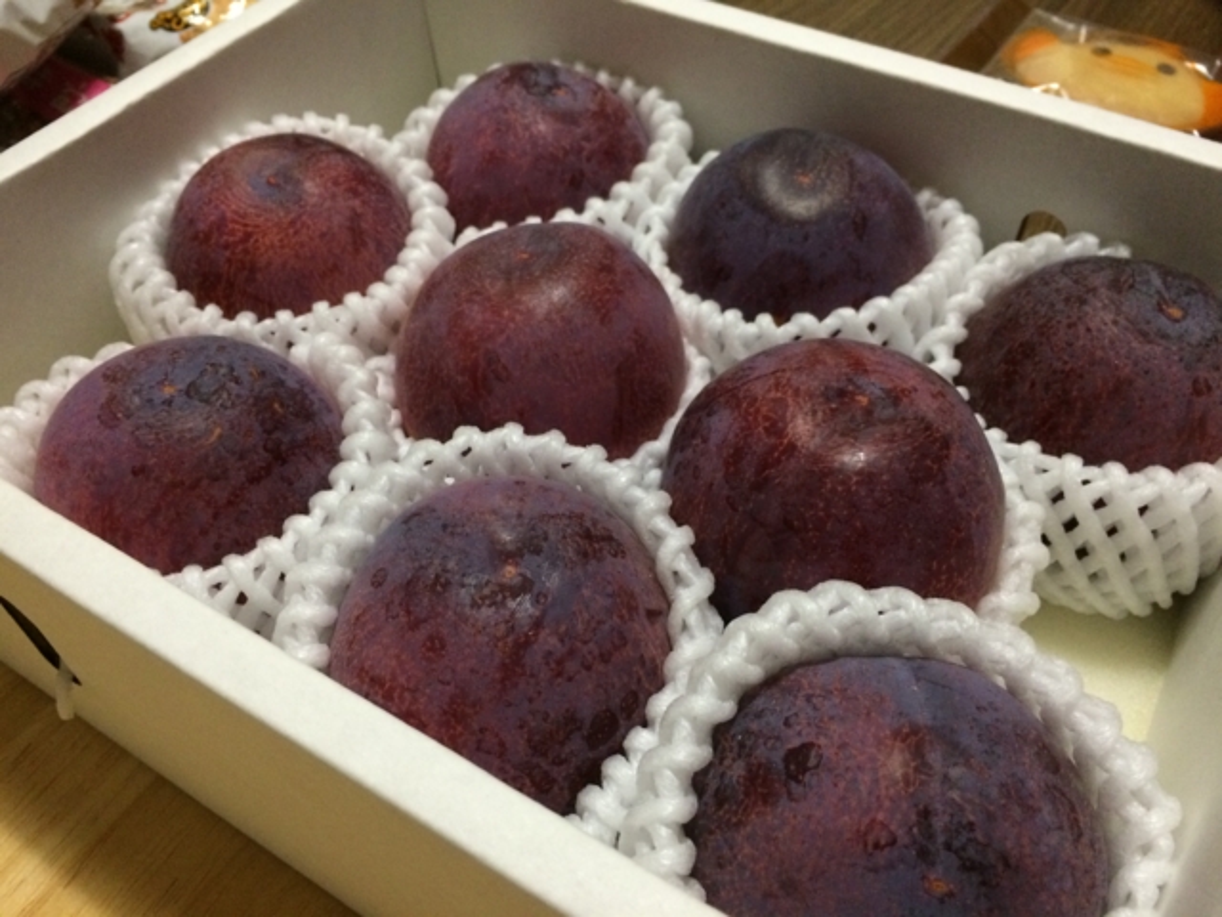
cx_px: 611
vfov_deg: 48.2
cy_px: 458
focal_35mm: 29
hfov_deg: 61.7
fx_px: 1024
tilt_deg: -47.9
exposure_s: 1/24
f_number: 2.2
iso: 320
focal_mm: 4.15
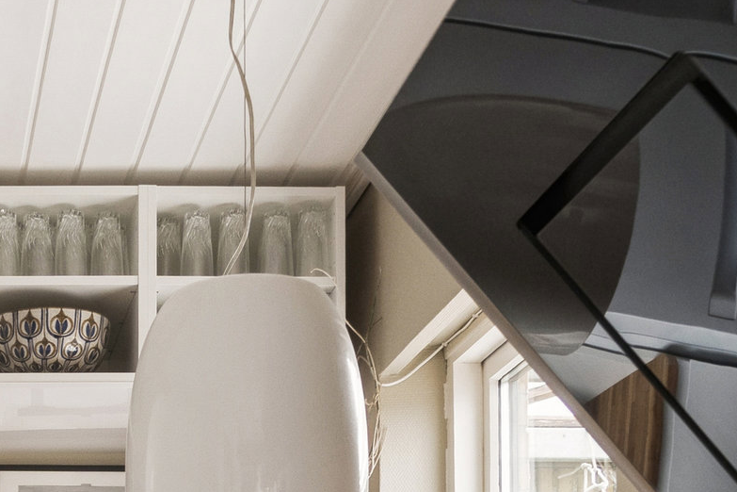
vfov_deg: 13.4
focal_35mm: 92
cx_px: -96
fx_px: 1883
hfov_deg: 20.9
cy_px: 871
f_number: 7.1
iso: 800
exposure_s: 1/40
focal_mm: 24
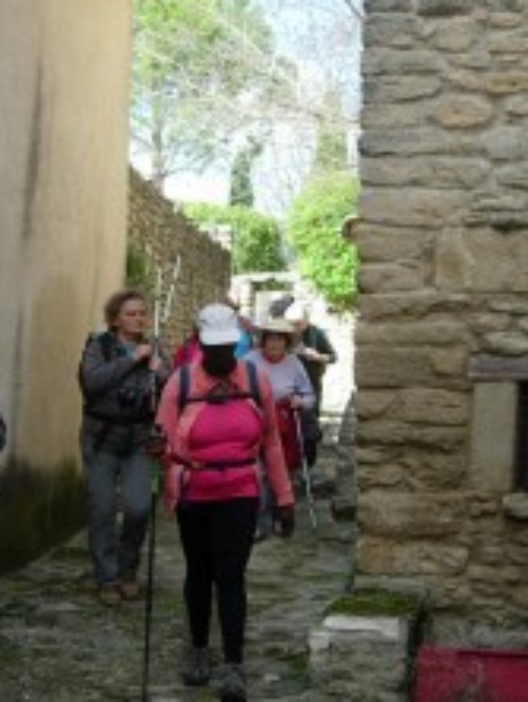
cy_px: 370
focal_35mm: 82
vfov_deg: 23.8
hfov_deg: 18.0
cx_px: 247
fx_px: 1664
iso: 64
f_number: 2.8
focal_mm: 7.8
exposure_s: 1/384
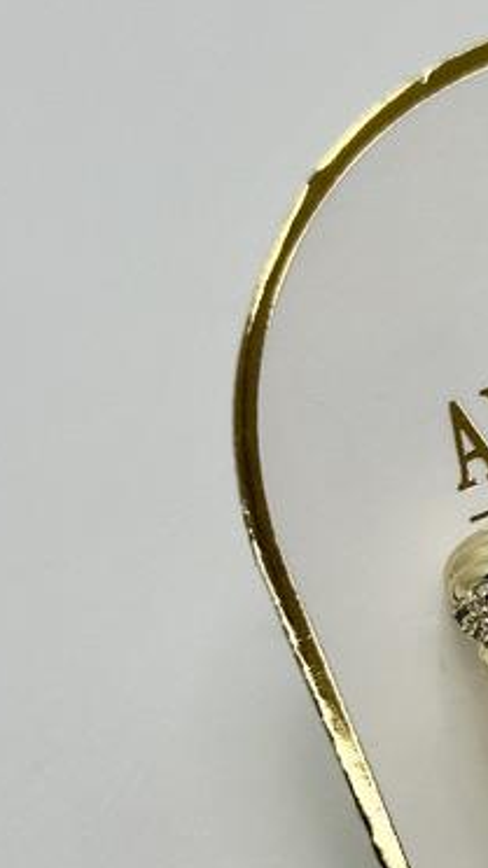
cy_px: 537
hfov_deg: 8.3
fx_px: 3316
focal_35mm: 144
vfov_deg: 14.9
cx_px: 717
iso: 64
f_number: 1.78
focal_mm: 6.86
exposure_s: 1/285
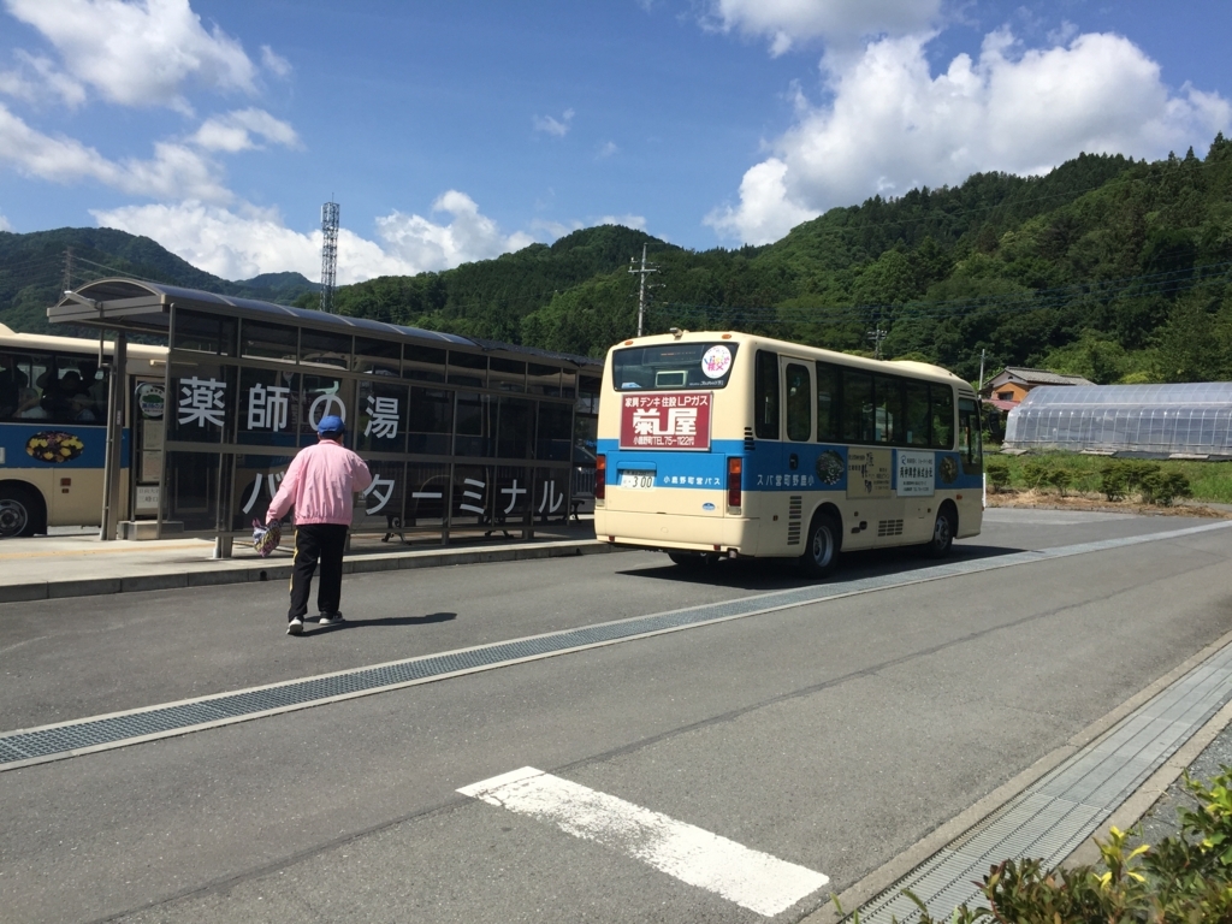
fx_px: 1032
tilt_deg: +0.4
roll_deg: -3.8
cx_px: 616
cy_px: 462
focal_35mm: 29
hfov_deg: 61.7
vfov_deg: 48.2
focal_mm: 4.15
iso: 32
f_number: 2.2
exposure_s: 1/2475
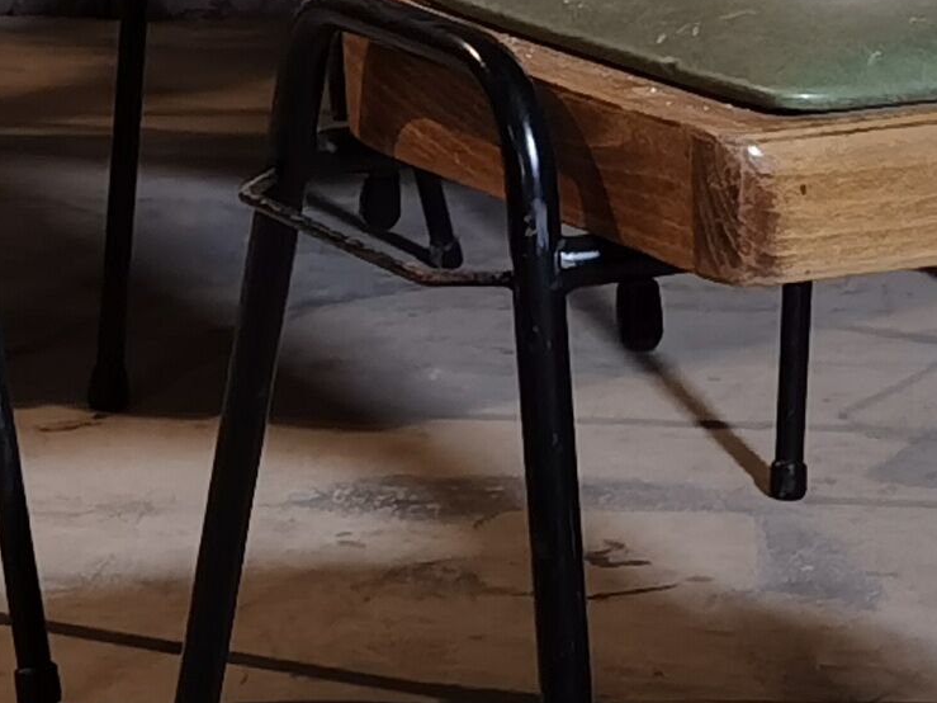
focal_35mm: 183
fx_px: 4953
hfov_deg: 10.8
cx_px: 502
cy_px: -38
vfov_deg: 8.1
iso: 200
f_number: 1.9
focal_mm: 6.71
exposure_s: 1/50
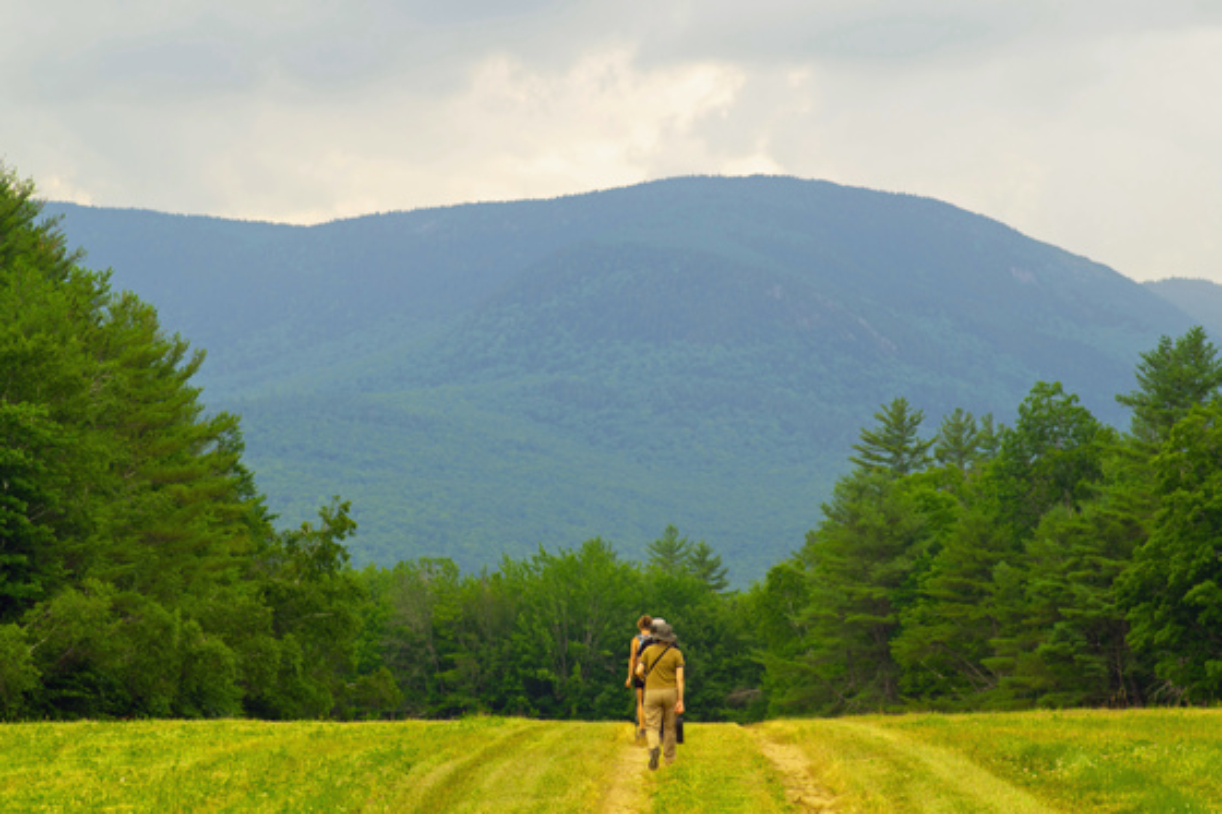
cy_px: 407
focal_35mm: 150
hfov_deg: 13.7
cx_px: 611
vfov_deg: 9.1
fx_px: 5090
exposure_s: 1/50
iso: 100
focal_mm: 100
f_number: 6.3
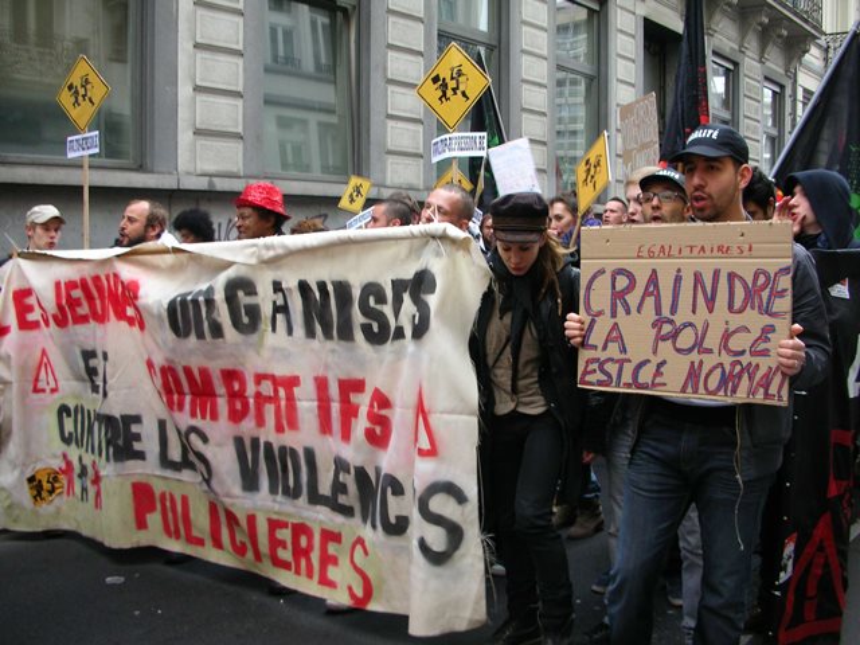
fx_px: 870
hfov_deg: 52.6
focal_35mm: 35
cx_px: 430
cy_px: 322
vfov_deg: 40.7
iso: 50
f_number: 3
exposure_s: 1/48.8
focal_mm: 5.8
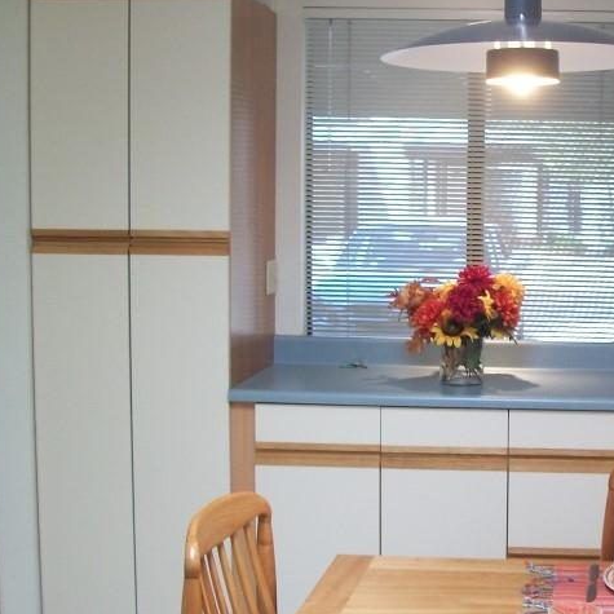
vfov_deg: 28.2
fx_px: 1224
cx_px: 543
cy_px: 327
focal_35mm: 61
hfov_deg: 27.2
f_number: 2.9
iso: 80
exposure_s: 1/40
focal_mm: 5.7
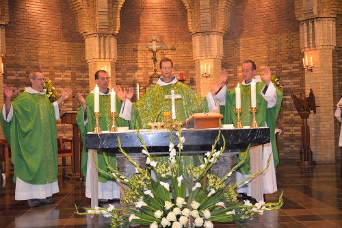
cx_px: 171
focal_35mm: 48
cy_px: 114
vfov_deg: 28.1
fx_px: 456
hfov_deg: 41.1
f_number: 4
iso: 2200
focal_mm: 32
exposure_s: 1/60
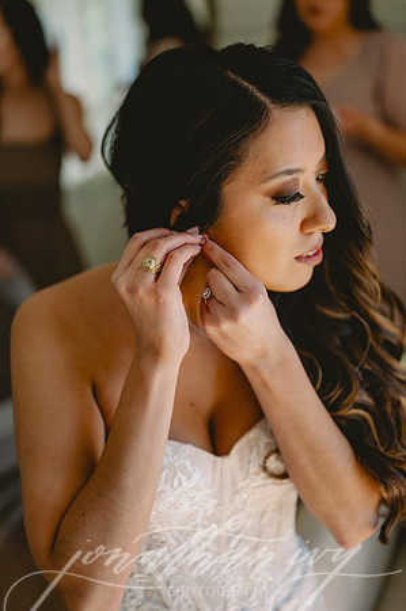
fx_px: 848
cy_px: 306
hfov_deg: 26.9
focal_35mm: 50
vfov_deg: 39.6
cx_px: 203
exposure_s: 1/640
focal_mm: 50
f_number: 2
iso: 320
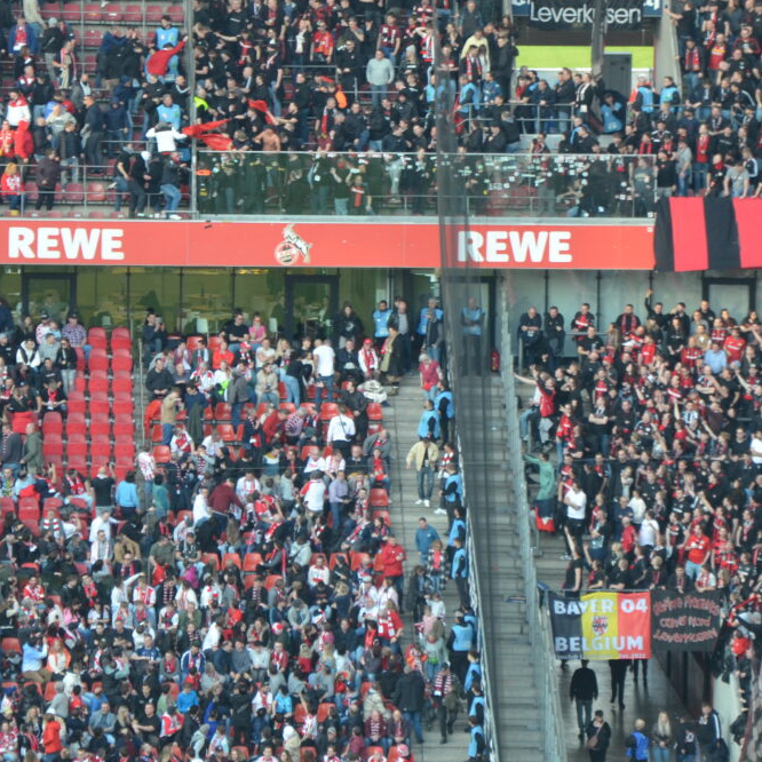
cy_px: 288
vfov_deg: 5.5
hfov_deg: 5.5
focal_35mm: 321
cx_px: 428
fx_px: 7995
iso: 800
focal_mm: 105
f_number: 5.6
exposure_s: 1/160
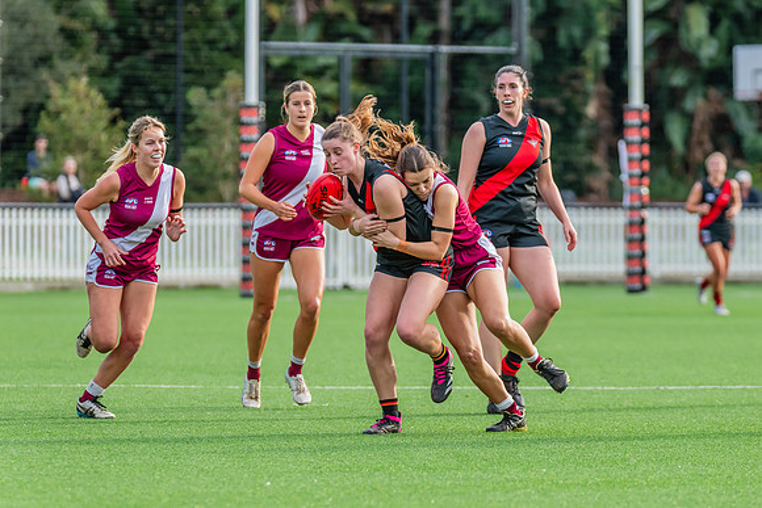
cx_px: 421
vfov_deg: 4.6
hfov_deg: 6.9
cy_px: 281
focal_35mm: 298
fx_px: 6310
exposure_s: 1/1000
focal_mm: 250
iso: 800
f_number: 5
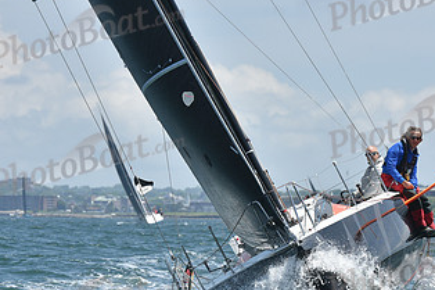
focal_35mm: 342
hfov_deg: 6.0
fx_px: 4130
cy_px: 214
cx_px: 258
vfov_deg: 4.0
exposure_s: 1/1250
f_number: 7.1
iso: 250
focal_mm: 185
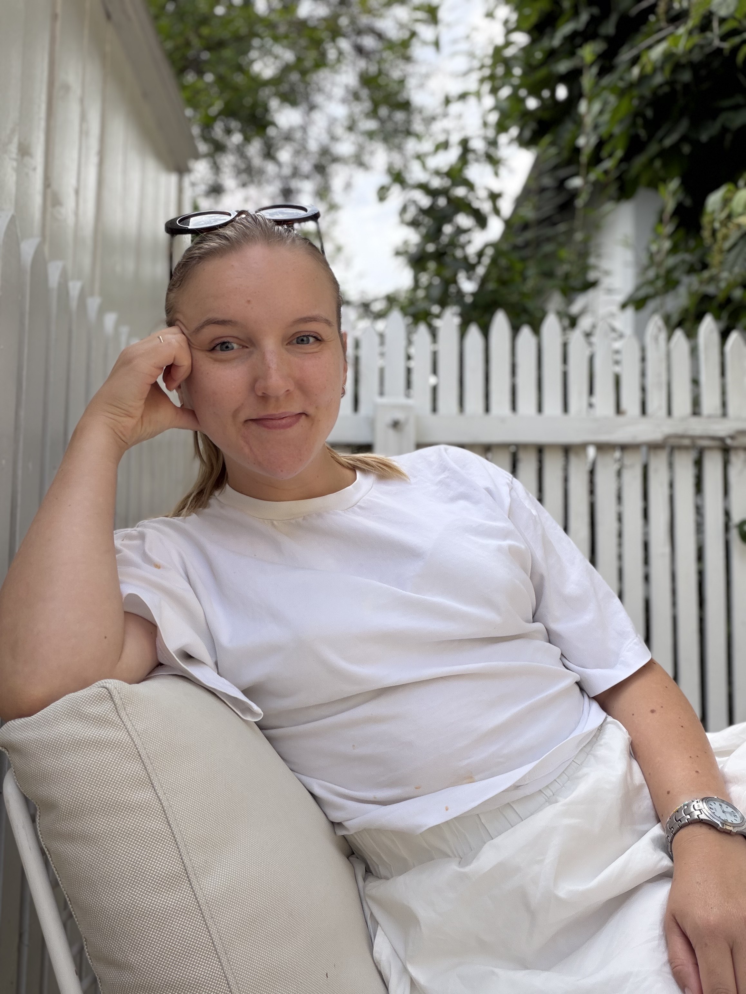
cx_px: 373
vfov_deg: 60.0
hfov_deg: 46.8
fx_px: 862
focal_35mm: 30
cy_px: 497
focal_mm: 2.71
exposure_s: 1/288
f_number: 1.9
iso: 32
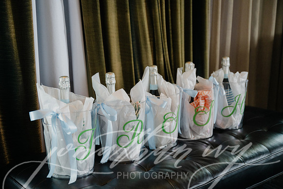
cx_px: 142
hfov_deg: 39.6
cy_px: 94
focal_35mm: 50
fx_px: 393
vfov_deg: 27.0
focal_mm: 50
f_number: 3.2
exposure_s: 1/250
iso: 1400
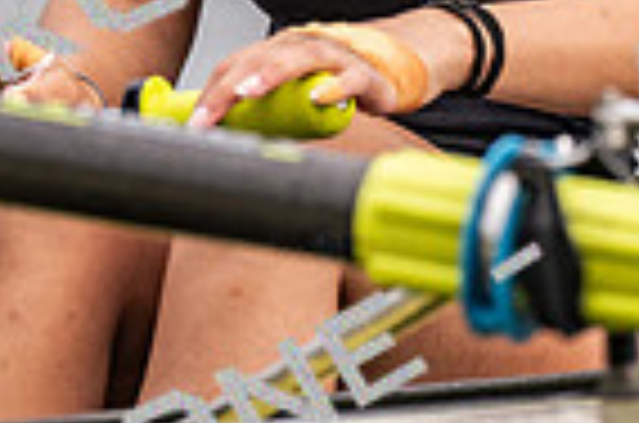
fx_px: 43567
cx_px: 252
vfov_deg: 0.6
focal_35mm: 2460
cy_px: -191
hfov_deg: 0.8
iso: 720
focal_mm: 600
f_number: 4
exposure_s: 1/2500
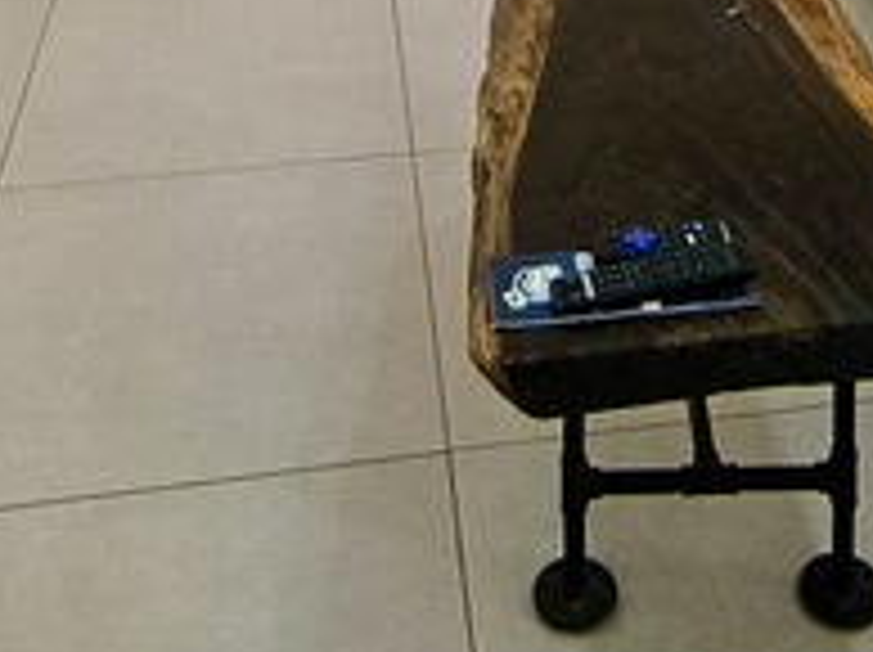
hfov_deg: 29.3
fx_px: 1662
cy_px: -630
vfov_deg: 16.9
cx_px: 567
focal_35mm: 66
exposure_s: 1/50
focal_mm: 1.65
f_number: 2.2
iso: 160
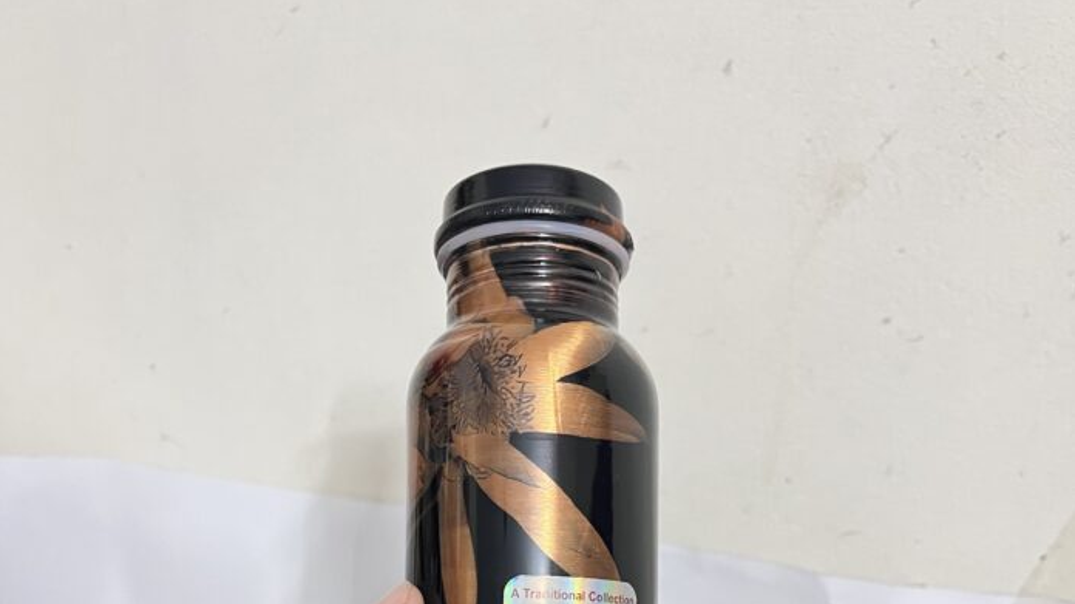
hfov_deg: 52.8
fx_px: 1083
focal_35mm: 38
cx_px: 538
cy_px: 614
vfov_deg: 29.0
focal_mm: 5.1
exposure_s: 1/51
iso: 500
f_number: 1.6
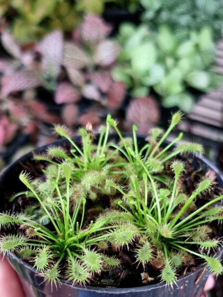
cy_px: 234
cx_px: 114
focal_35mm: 48
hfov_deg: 30.3
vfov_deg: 38.3
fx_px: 412
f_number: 1.8
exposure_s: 1/40
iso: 500
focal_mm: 5.4
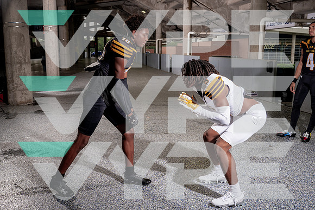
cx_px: 156
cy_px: 100
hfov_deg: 54.9
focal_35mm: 35
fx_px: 303
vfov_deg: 38.2
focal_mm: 28
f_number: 5.6
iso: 320
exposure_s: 1/250
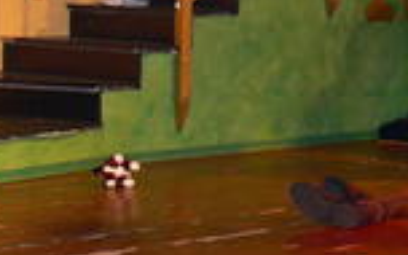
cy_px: 35
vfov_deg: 11.3
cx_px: 529
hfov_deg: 17.1
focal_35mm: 115
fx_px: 1279
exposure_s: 1/30
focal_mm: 7.4
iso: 100
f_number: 2.8
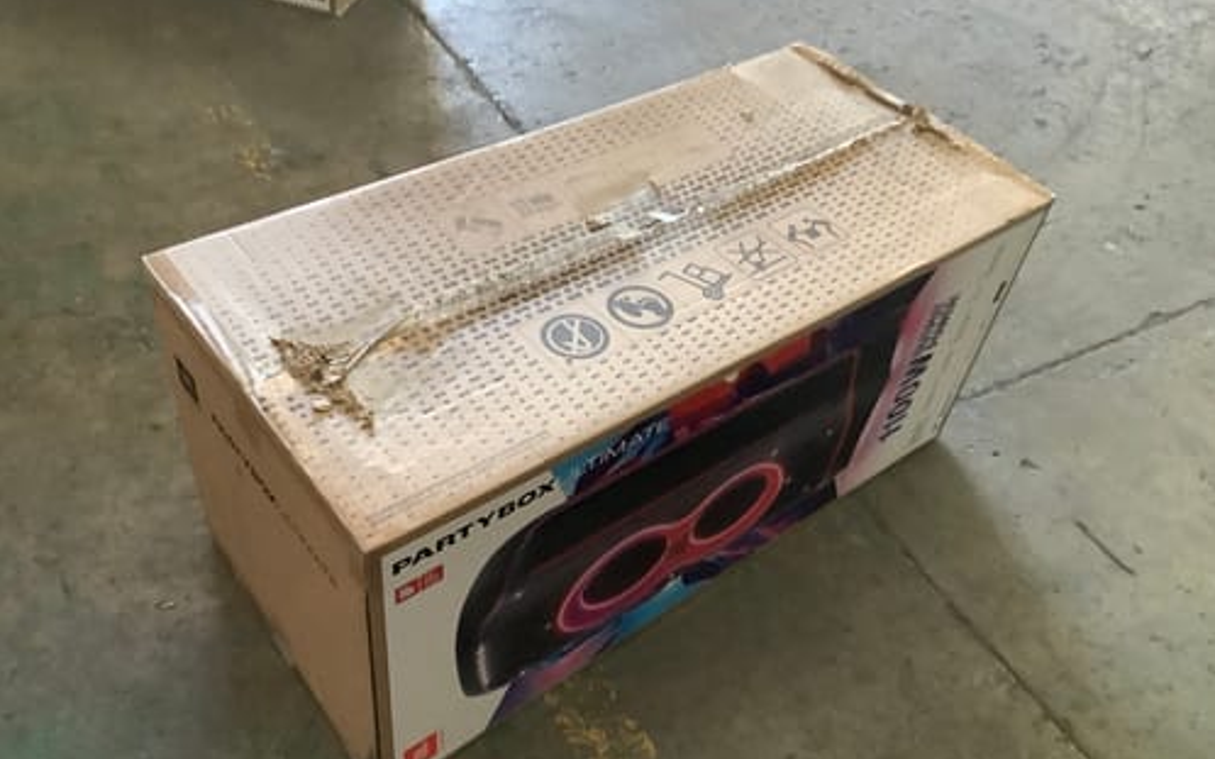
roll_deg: -5.3
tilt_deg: -44.6
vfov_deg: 38.3
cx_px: 608
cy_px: 406
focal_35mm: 33
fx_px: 1092
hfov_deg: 58.2
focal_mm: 3.3
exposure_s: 1/33
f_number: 2.4
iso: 400
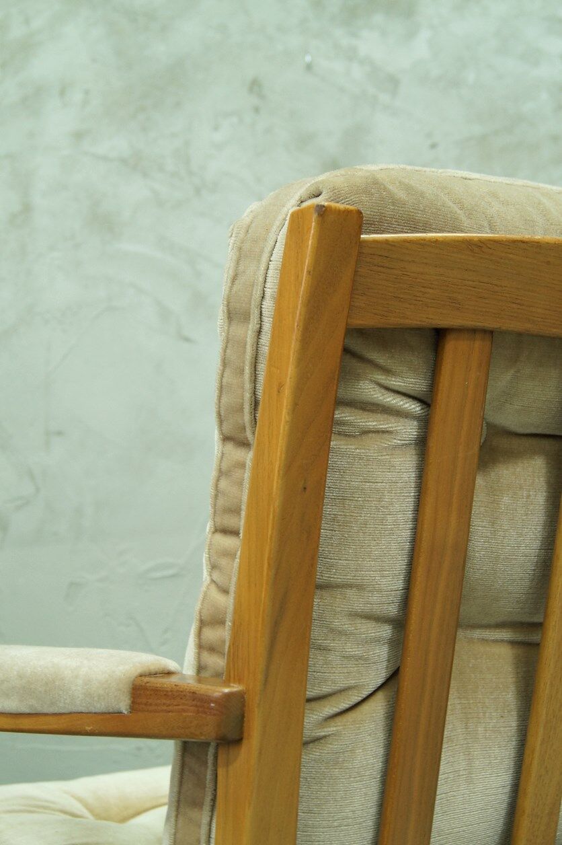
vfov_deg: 46.4
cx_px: 281
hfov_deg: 31.9
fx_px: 985
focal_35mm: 42
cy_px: 422
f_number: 6.3
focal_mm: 28
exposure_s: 1/13
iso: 400
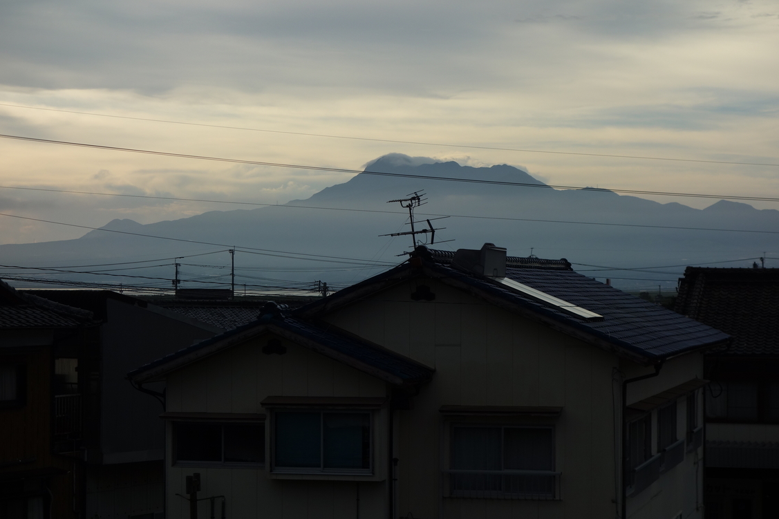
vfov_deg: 14.0
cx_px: 397
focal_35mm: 98
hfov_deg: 20.8
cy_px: 250
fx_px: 2120
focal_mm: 34.25
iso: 125
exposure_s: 1/400
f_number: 5.6
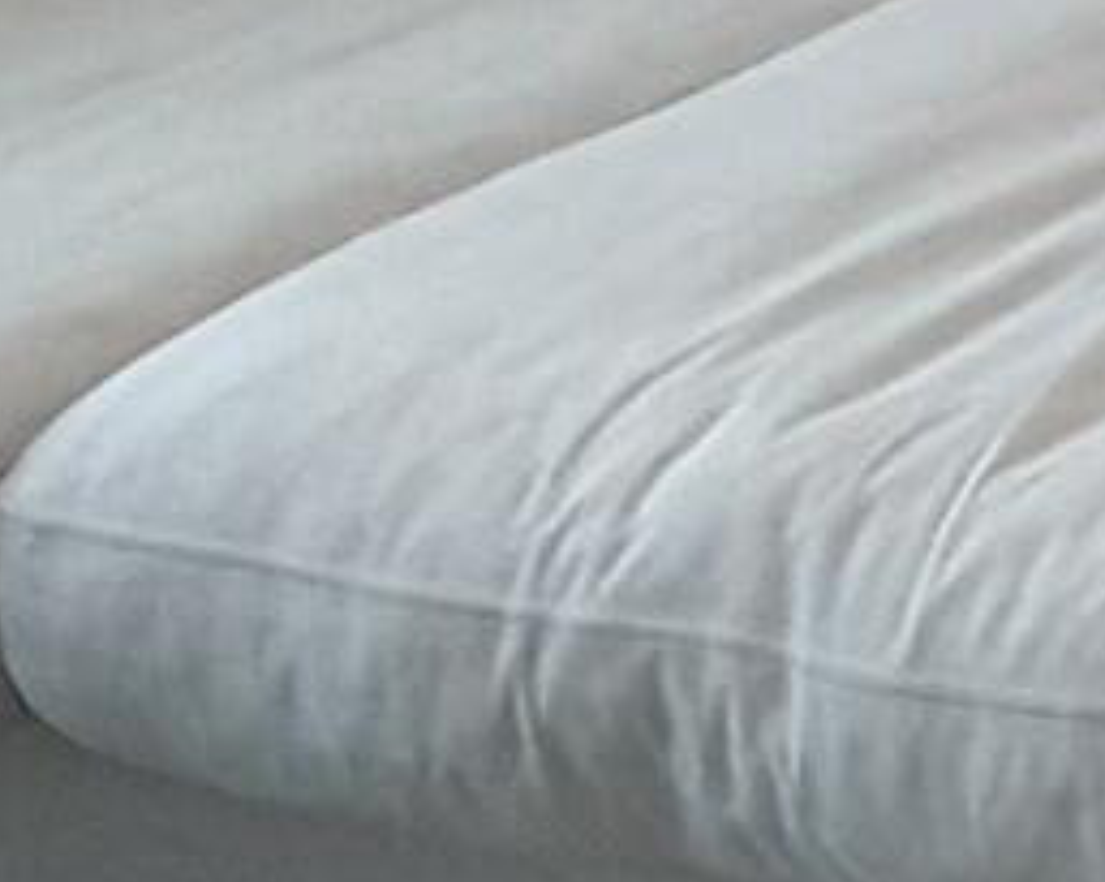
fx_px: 3561
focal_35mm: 109
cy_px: -1416
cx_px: 4093
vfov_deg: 11.1
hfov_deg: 9.0
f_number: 2.2
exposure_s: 1/207
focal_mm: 2.22
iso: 64
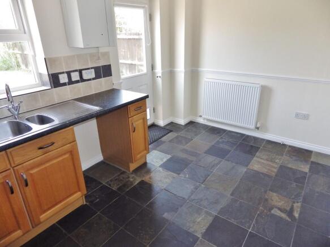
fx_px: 210
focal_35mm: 22
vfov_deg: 61.1
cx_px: 165
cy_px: 124
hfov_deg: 76.4
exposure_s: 1/45
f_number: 3.1
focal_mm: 4
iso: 160
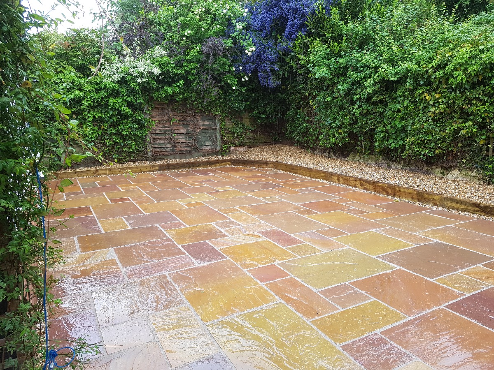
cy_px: 185
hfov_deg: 67.3
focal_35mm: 26
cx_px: 247
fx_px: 371
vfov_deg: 53.1
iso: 50
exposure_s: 1/130
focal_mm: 4.2
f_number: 1.7
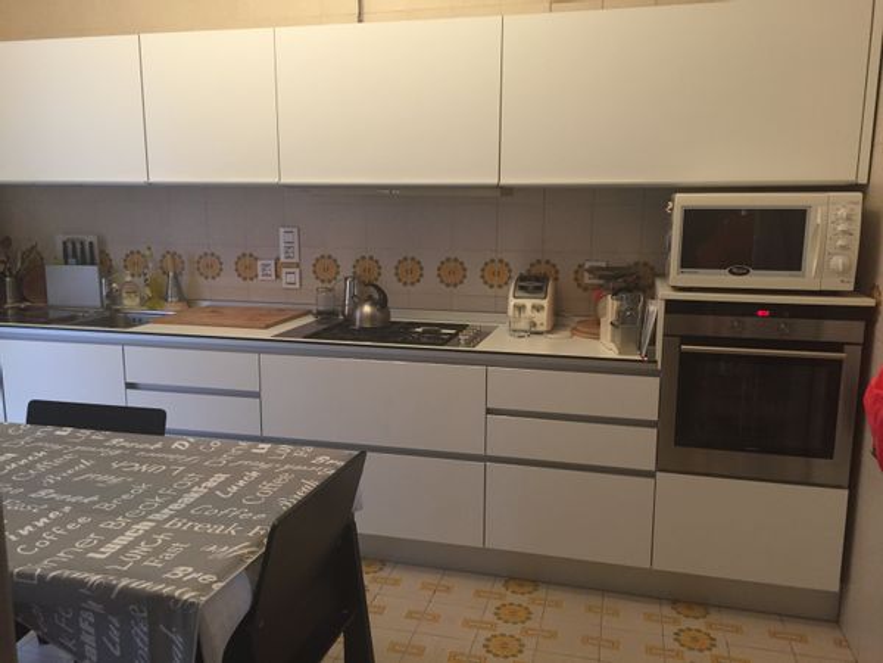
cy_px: 332
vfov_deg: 48.2
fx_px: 740
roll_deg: -0.5
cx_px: 442
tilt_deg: -10.9
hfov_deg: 61.7
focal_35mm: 29
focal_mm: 4.15
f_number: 2.2
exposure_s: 1/33
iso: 160
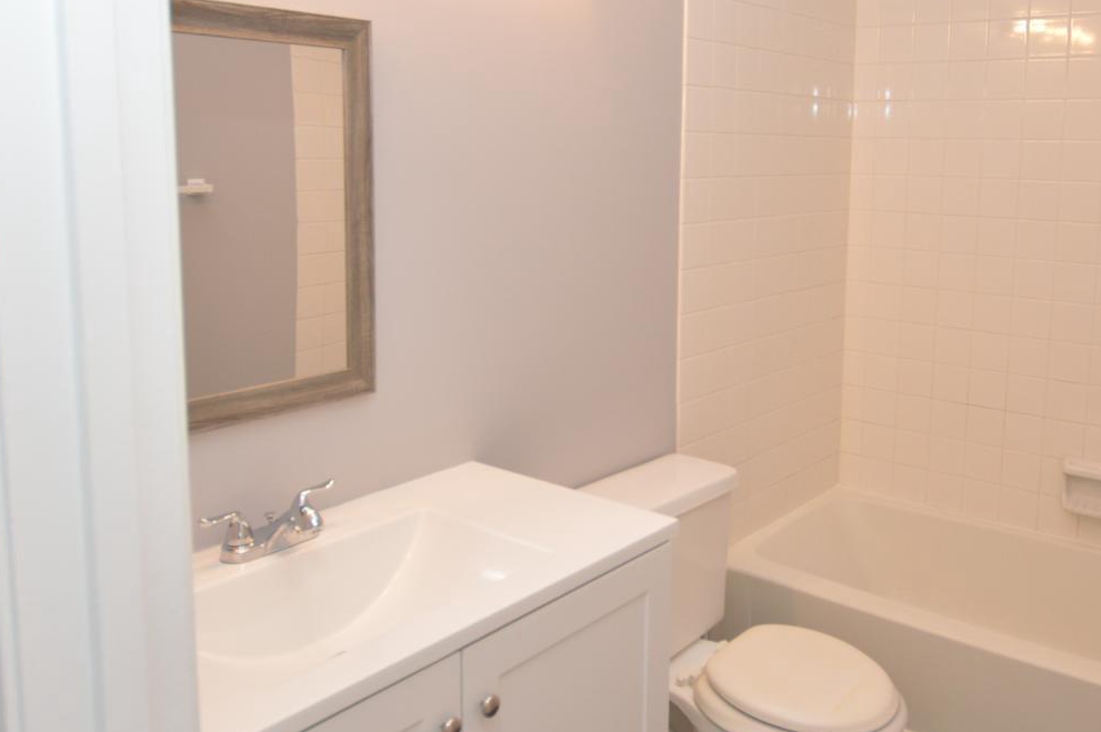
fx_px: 947
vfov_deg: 42.0
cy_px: 277
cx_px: 681
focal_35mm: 31
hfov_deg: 59.6
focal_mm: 10
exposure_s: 1/80
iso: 400
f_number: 4.5
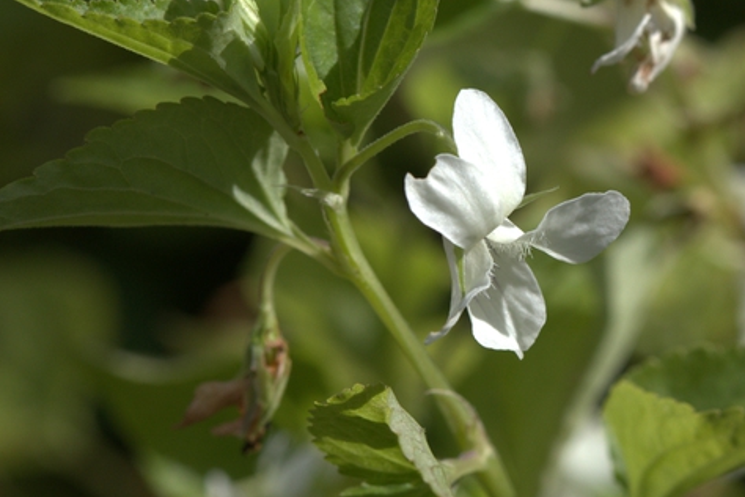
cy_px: 227
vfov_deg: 6.4
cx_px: 594
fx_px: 4428
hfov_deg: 9.6
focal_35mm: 214
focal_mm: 100
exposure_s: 1/500
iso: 400
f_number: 8
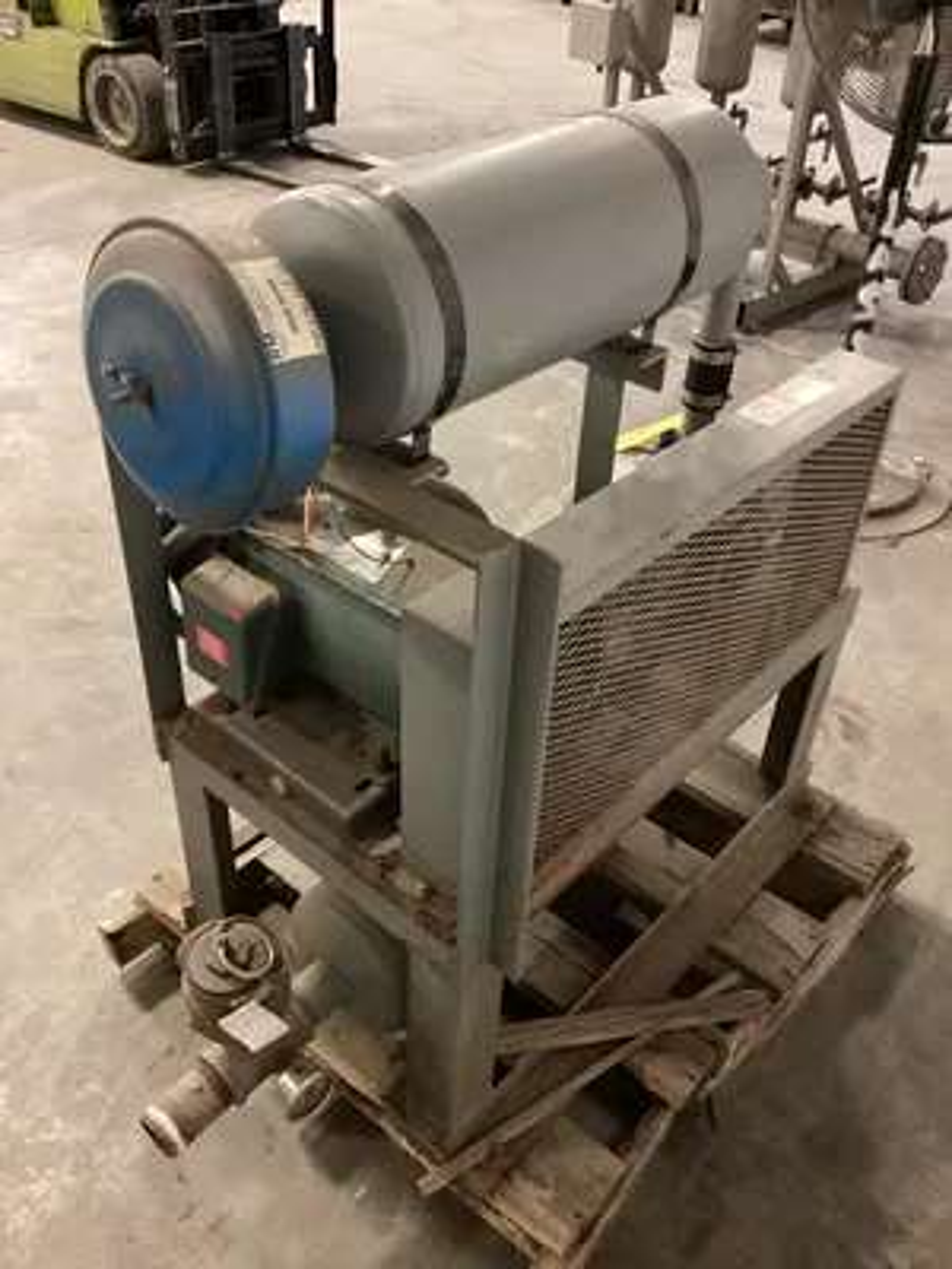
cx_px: 476
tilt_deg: -36.6
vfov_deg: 58.4
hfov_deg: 45.4
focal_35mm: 31
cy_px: 634
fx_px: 1137
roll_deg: +0.3
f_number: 2.4
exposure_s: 1/20
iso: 640
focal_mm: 3.3
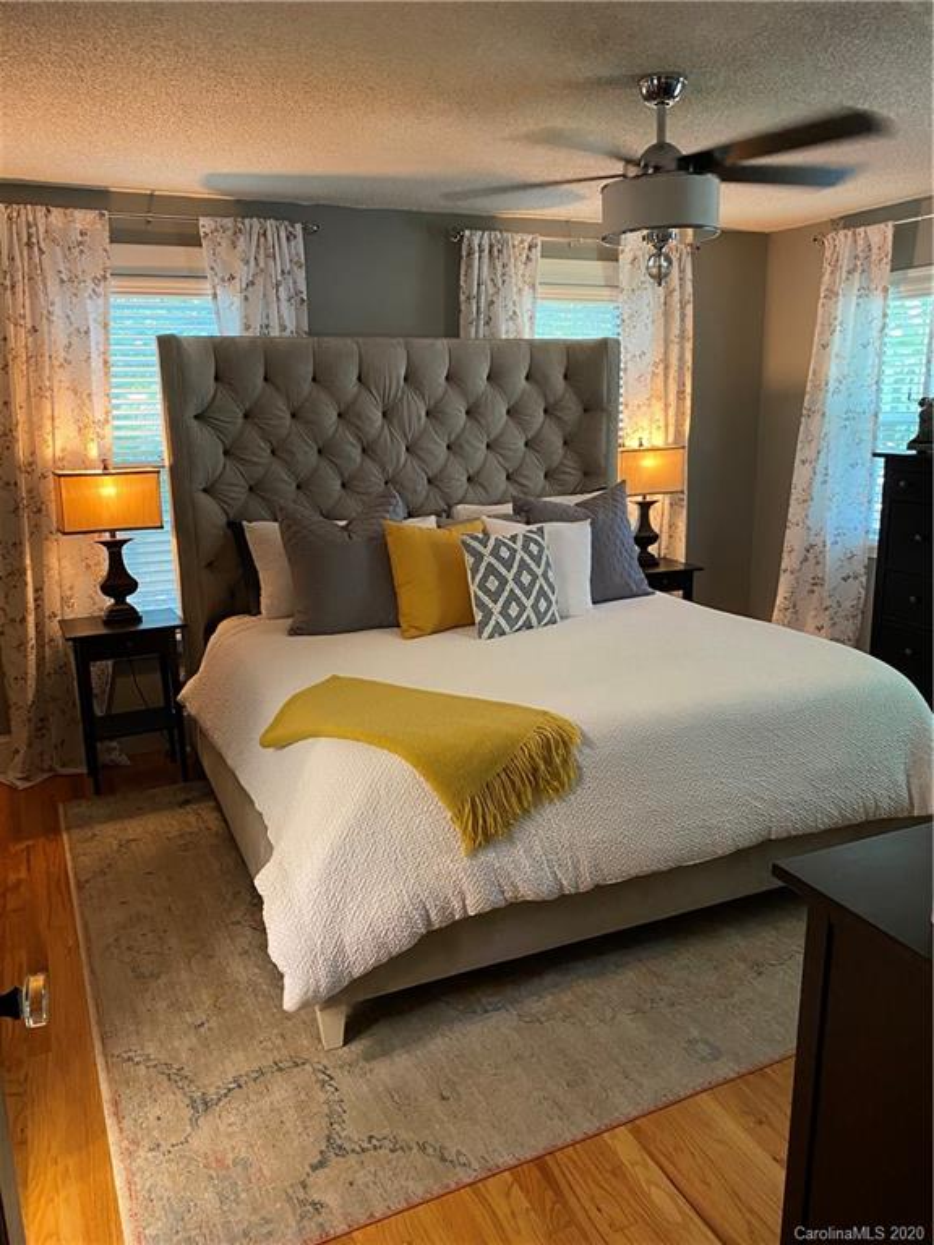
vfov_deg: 67.3
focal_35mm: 26
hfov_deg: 53.1
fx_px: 935
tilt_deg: -12.1
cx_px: 467
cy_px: 622
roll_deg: +1.4
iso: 400
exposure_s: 1/42
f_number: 1.8
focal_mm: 4.25
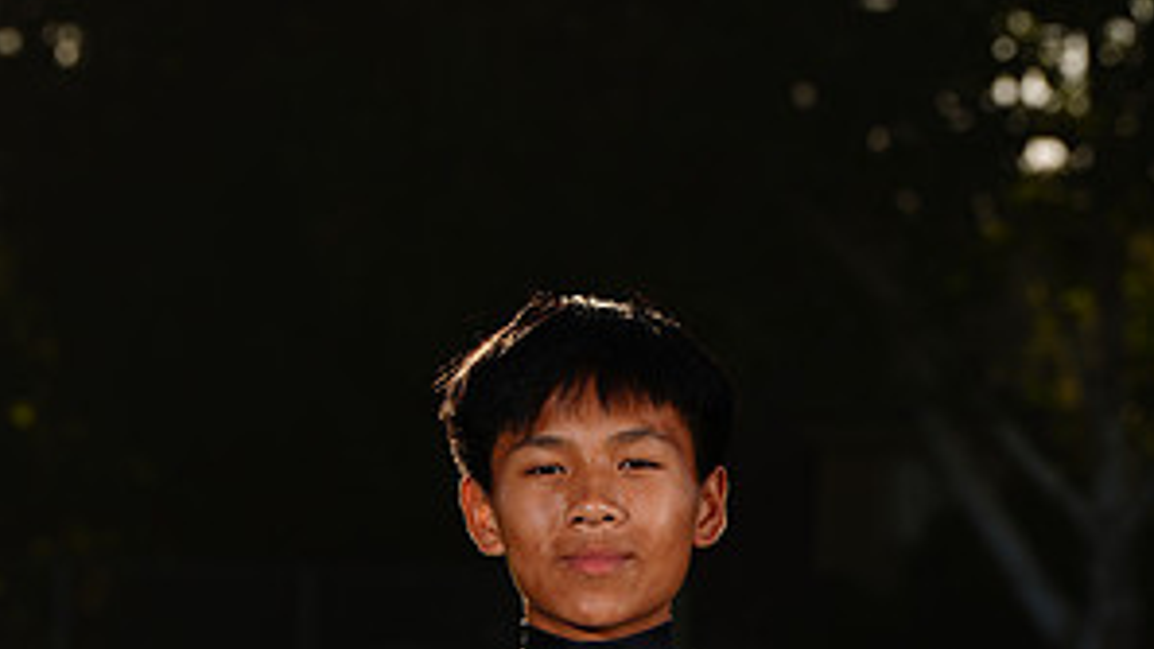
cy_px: 871
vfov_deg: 3.8
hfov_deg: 6.8
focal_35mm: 317
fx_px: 9699
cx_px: 579
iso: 125
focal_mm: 200
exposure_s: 1/250
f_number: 11
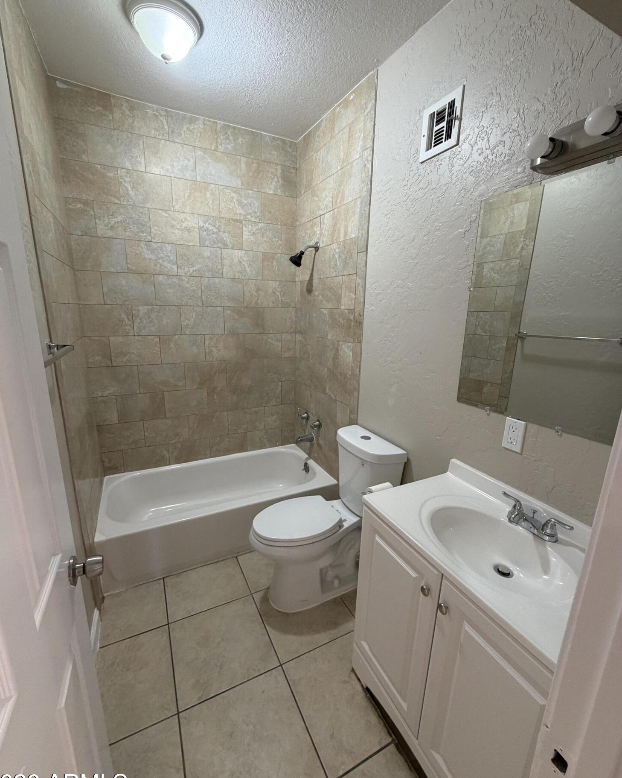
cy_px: 395
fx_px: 345
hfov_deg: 84.0
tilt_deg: -14.3
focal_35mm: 15
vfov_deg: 96.8
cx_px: 304
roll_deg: -1.4
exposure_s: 1/60
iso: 200
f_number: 2.2
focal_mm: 2.22
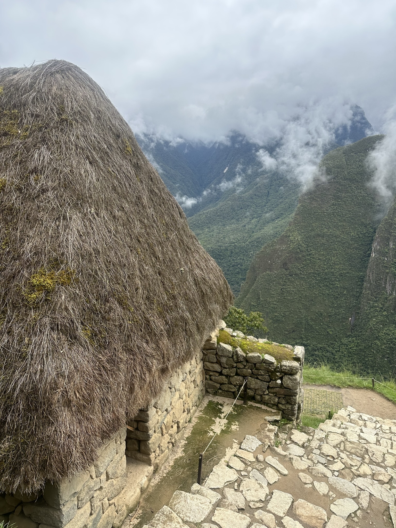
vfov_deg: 71.6
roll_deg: -0.2
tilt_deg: -13.1
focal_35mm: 24
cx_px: 198
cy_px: 264
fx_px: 366
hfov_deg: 56.8
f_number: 1.78
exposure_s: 1/1988
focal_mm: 6.86
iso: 80
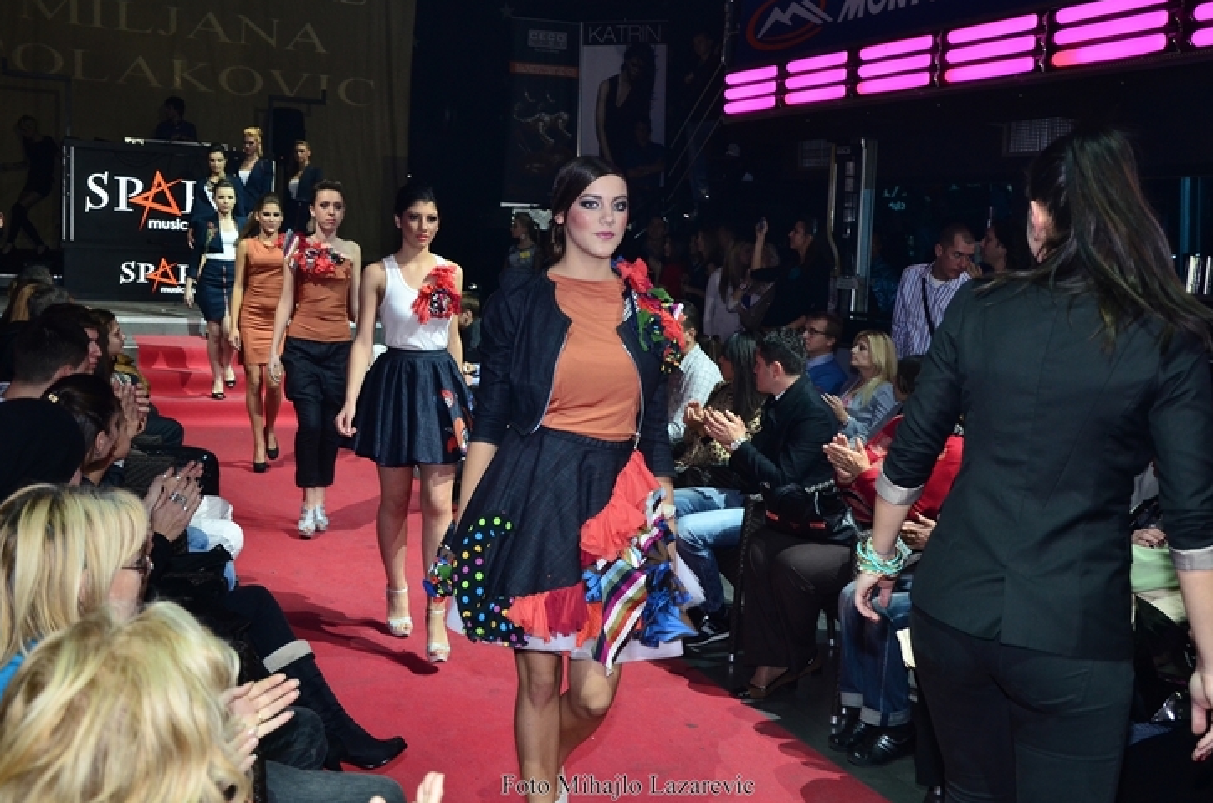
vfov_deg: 34.0
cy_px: 370
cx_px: 628
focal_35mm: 39
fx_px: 1311
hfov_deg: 49.6
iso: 640
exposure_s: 1/125
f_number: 3.8
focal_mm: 24
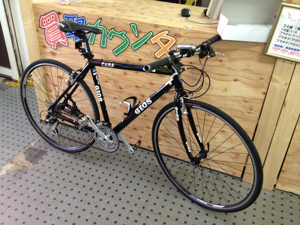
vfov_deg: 40.7
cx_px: 150
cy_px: 112
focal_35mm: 35
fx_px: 303
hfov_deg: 52.6
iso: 125
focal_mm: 4.28
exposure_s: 1/20
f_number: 2.4
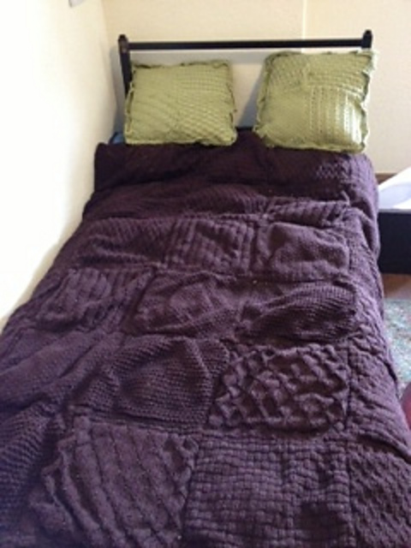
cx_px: 206
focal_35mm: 35
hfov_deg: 40.7
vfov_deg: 52.6
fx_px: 554
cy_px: 274
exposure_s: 1/15
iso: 640
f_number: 2.4
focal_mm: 4.28
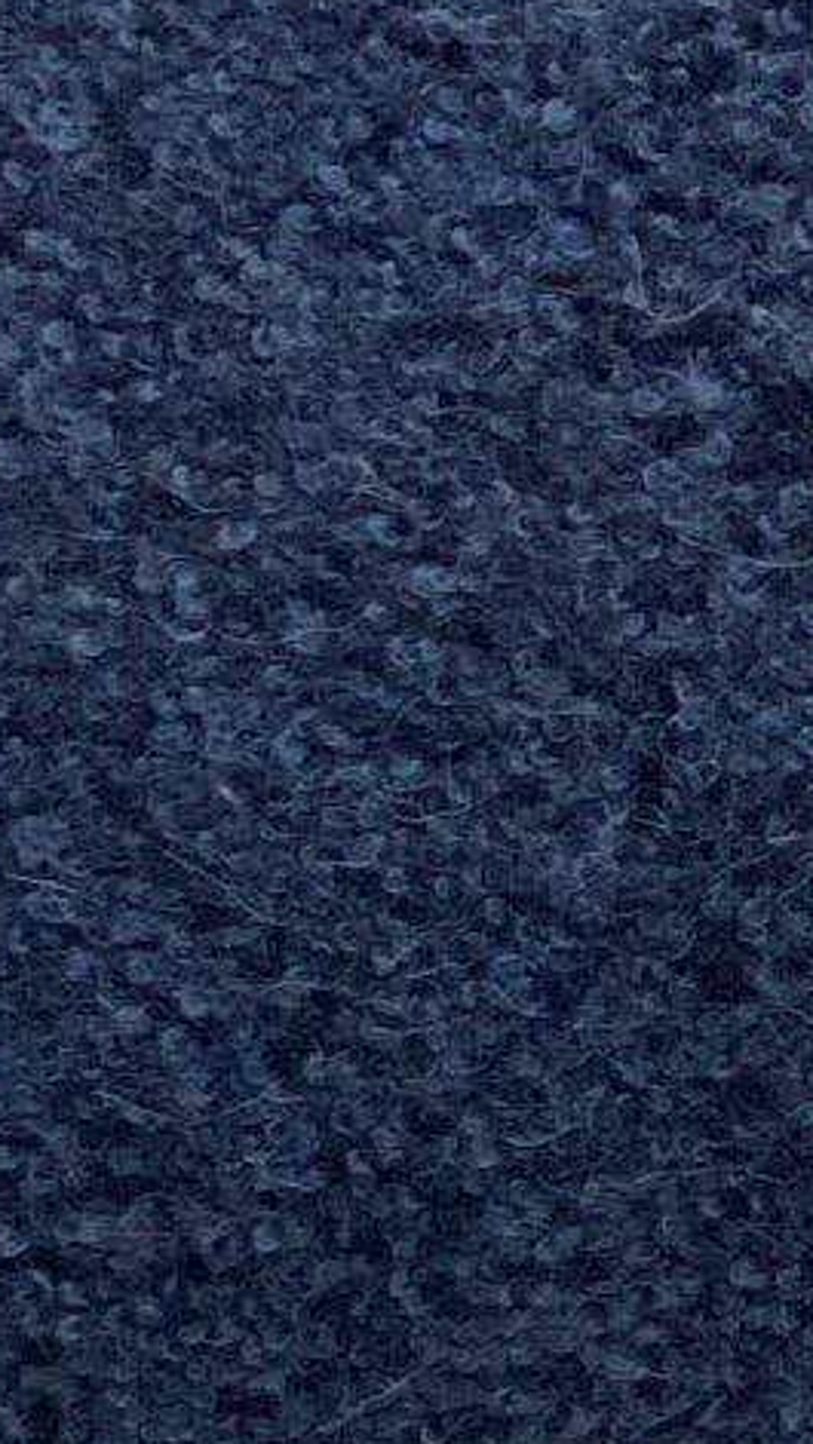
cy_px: -233
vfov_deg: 7.0
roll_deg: -0.3
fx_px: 11802
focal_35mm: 308
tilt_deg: -18.2
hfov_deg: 3.9
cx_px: 1043
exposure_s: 1/122
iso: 200
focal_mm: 6
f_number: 2
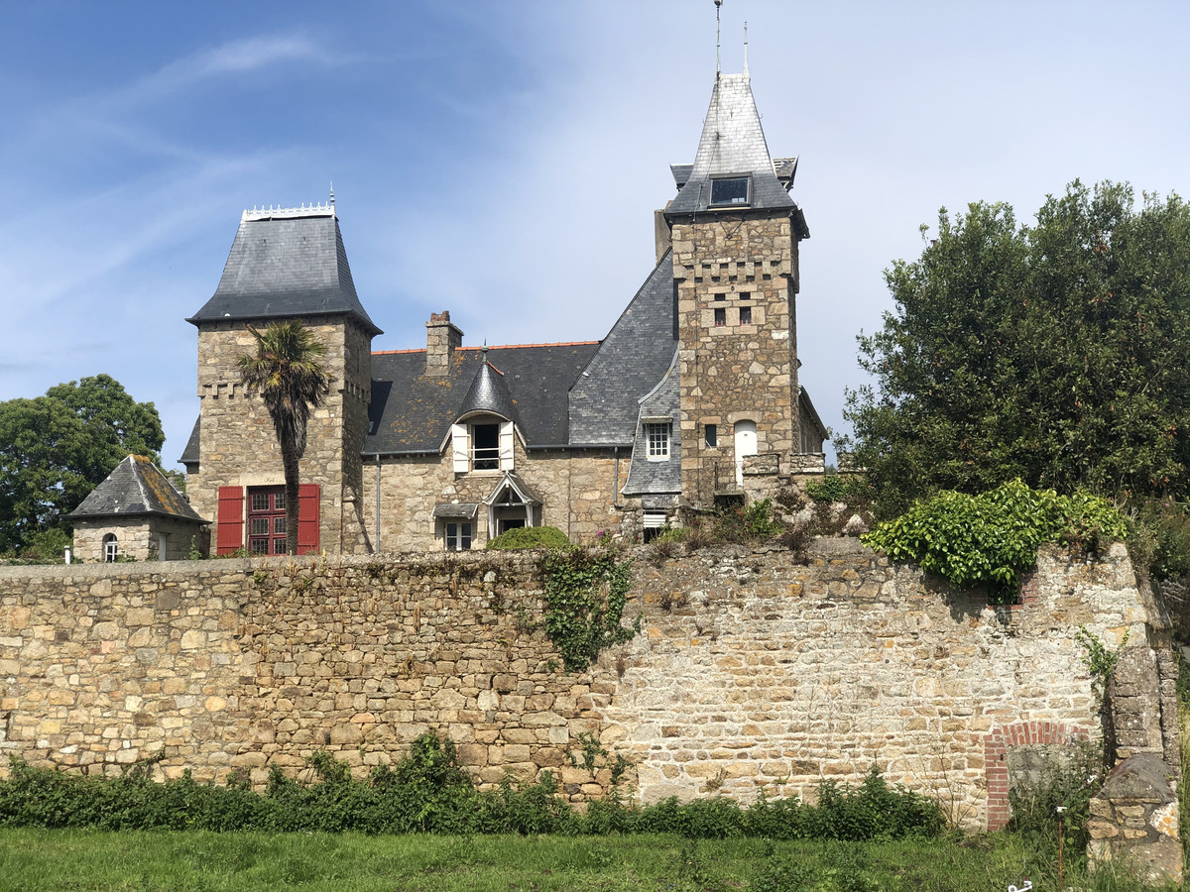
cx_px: 595
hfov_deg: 36.8
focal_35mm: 52
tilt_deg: +8.3
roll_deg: +1.8
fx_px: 1788
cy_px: 446
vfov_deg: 28.0
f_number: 2.4
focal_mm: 6
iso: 16
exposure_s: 1/1779
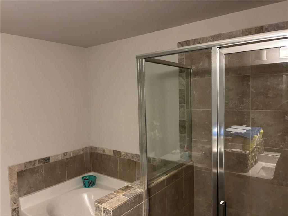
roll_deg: +0.4
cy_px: 108
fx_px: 216
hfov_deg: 67.3
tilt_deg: -4.0
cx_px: 144
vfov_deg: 53.1
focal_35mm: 26
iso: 500
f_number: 1.6
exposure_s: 1/60
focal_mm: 5.96
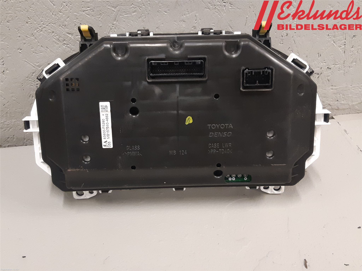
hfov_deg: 67.3
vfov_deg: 53.1
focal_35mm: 26
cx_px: 181
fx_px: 272
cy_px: 136
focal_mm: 3.93
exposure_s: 1/50
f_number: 1.7
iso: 200
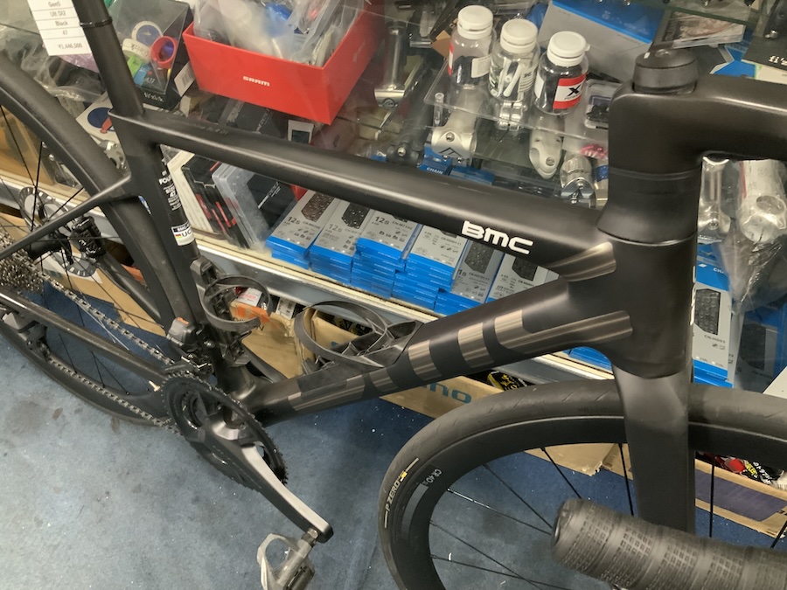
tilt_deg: -54.4
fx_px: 659
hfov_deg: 61.7
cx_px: 394
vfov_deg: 48.2
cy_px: 295
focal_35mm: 29
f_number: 1.8
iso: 320
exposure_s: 1/25
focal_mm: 3
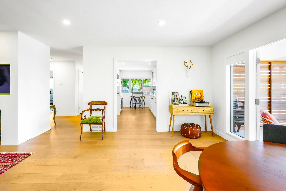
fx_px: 111
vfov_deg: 81.3
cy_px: 96
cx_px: 143
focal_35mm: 14
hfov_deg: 104.2
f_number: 10
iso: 500
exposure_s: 1/100
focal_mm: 14
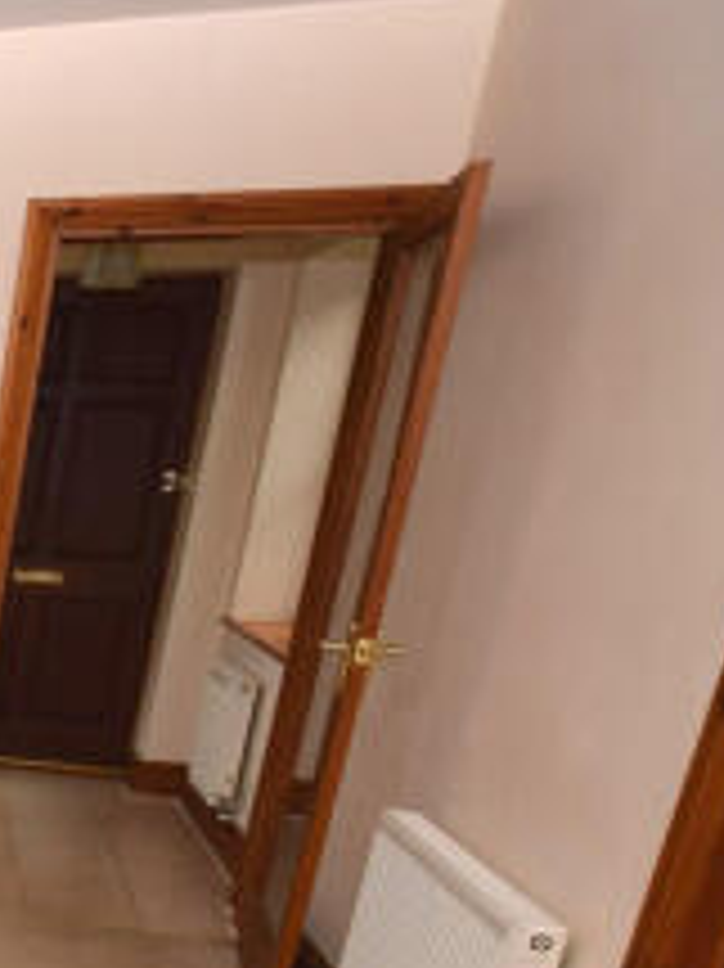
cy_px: 831
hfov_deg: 19.6
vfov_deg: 40.4
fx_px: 1228
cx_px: -695
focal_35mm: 44
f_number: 4
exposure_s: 1/60
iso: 100
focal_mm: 10
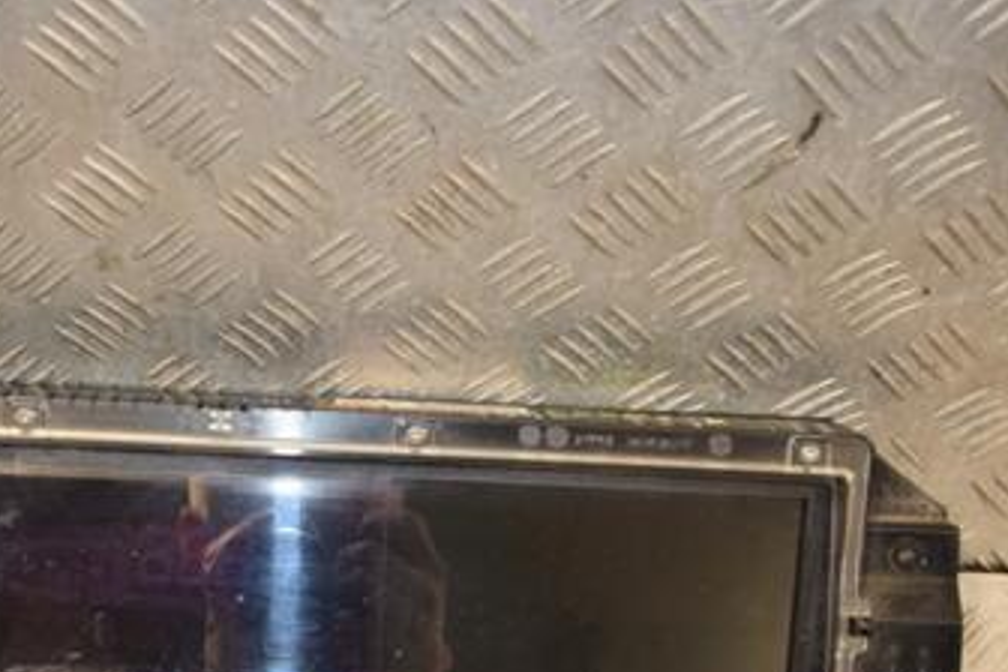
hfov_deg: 33.0
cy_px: 549
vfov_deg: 22.6
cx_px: 207
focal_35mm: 59
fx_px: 1652
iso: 800
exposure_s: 1/200
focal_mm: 22
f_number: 5.6
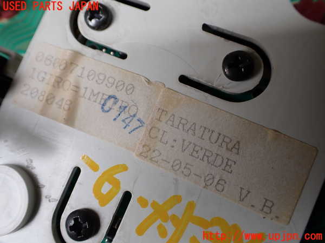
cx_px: 162
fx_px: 282
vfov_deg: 46.8
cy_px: 122
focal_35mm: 30
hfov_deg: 60.0
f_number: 2.3
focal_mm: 5.4
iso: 100
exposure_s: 1/200
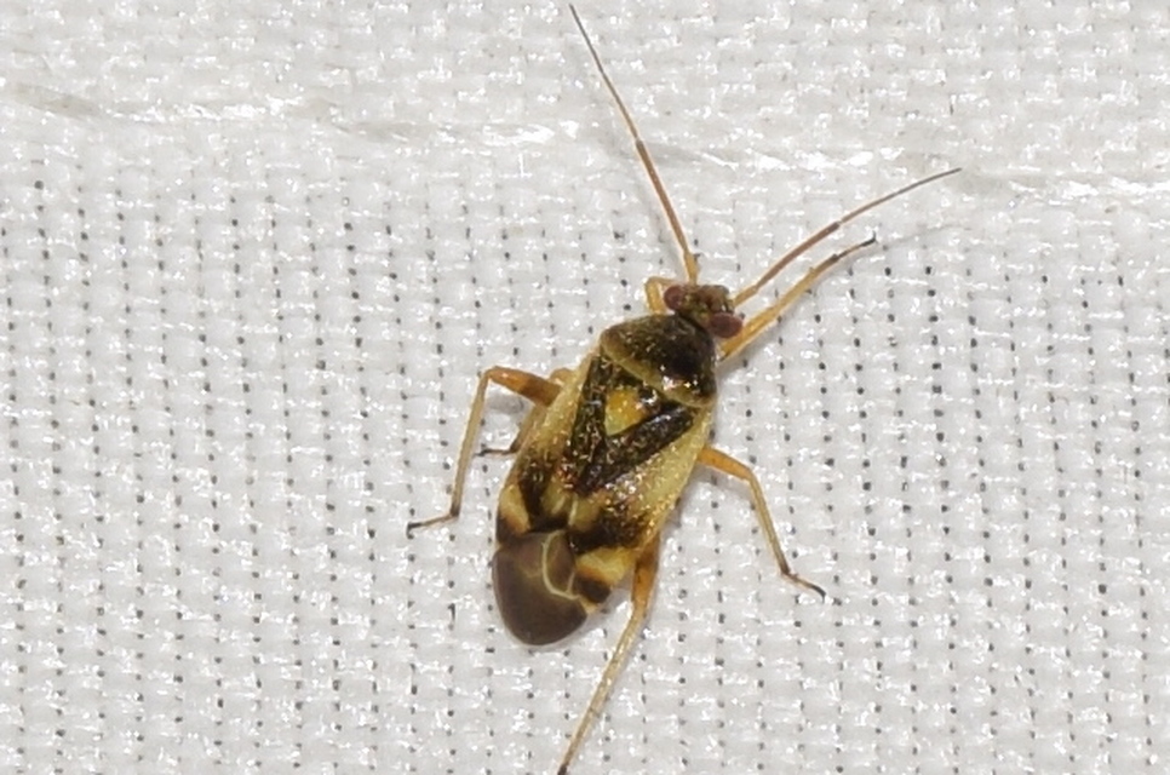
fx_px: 6811
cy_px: 388
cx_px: 585
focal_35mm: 210
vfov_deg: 6.5
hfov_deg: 9.8
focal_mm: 140
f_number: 13
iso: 100
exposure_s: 1/160
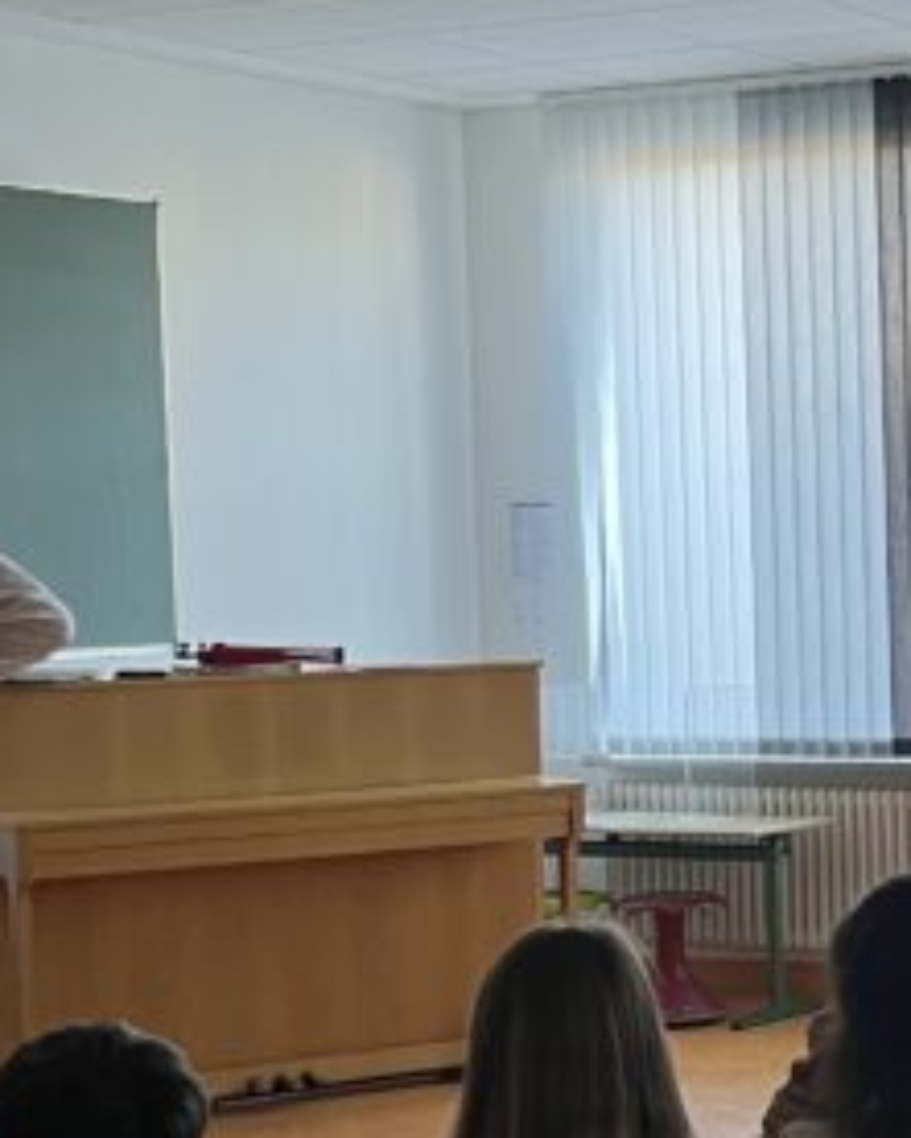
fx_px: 3166
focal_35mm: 94
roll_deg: +1.2
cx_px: 1088
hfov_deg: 15.8
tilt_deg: -4.3
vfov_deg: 20.3
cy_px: 775
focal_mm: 5.1
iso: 80
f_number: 1.6
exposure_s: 1/60
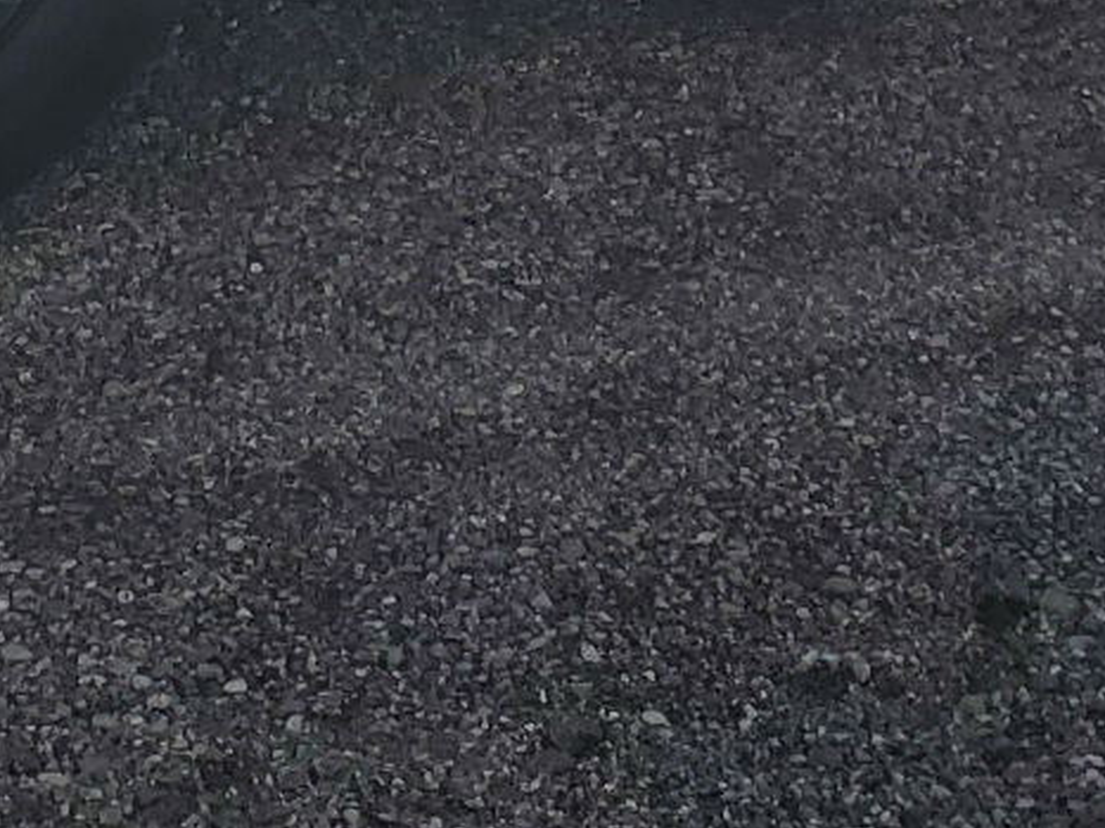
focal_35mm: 135
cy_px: -963
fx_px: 4307
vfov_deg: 10.0
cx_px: 506
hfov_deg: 14.6
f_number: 2.4
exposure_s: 1/2000
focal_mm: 4.3
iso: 50
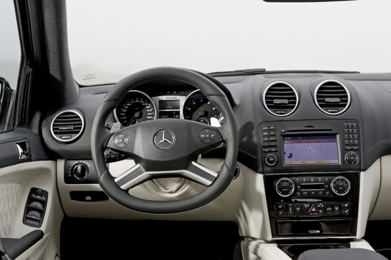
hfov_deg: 28.9
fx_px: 760
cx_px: 196
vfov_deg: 19.4
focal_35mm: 70
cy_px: 130
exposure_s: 1/20
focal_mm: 70
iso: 200
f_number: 18
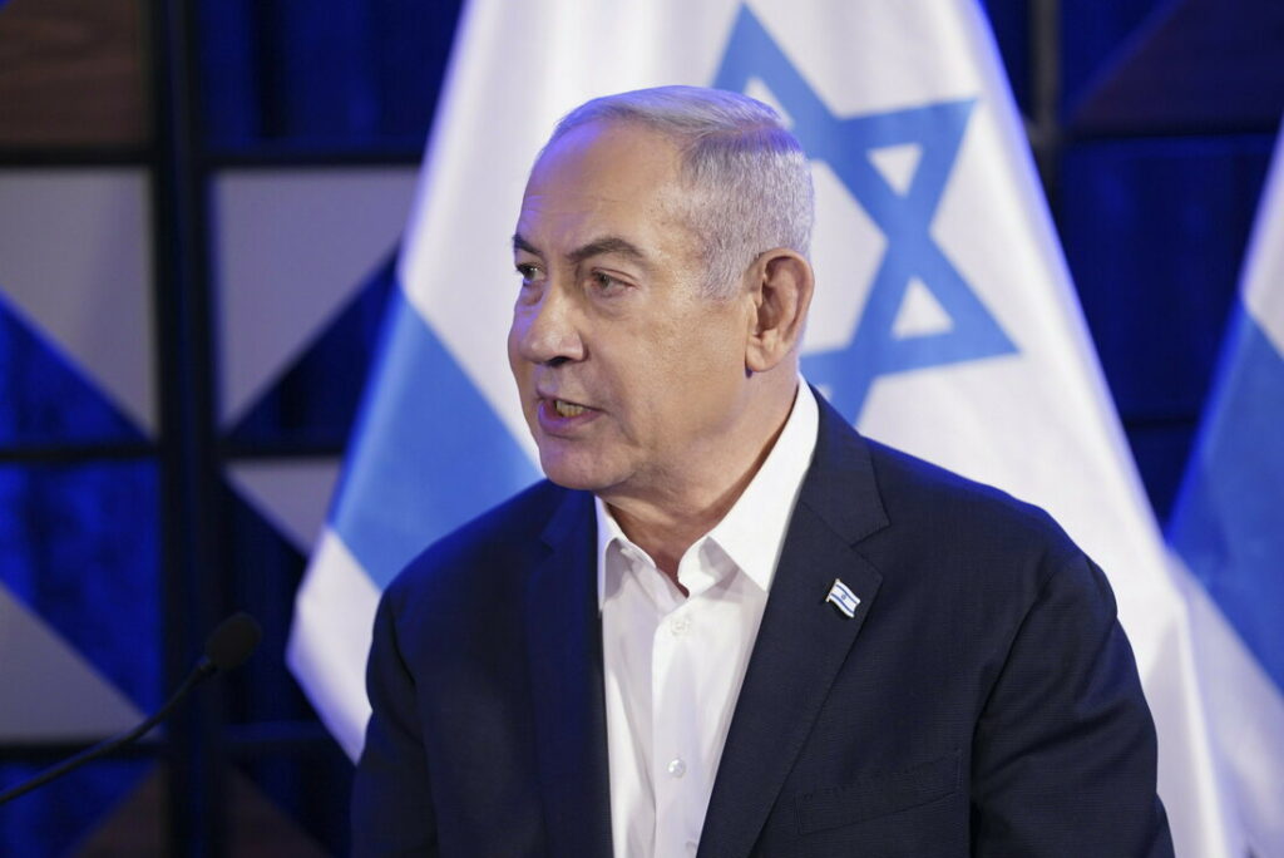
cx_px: 642
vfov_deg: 6.9
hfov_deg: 10.3
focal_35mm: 200
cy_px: 429
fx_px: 7137
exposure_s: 1/250
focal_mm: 200
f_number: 2.8
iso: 2000
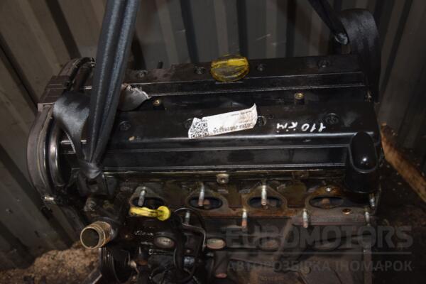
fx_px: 444
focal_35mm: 38
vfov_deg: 35.5
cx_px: 213
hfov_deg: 51.3
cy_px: 142
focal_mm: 25
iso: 800
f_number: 5
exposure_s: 1/60
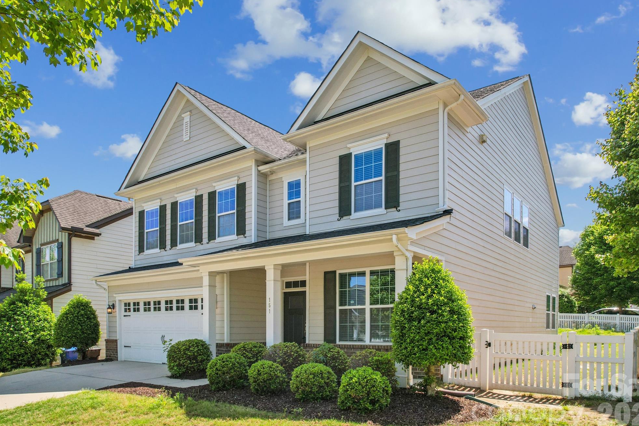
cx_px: 333
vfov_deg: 55.1
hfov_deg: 76.1
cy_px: 215
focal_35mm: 23
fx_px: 408
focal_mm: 8.4
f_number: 2.8
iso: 100
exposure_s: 1/200
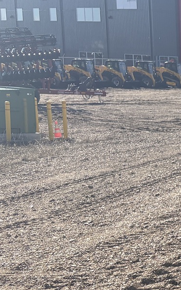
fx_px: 727
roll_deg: -2.6
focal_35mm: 92
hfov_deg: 11.4
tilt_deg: -10.1
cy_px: 211
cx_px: 454
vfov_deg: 22.4
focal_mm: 5.96
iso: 50
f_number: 1.6
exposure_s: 1/3125
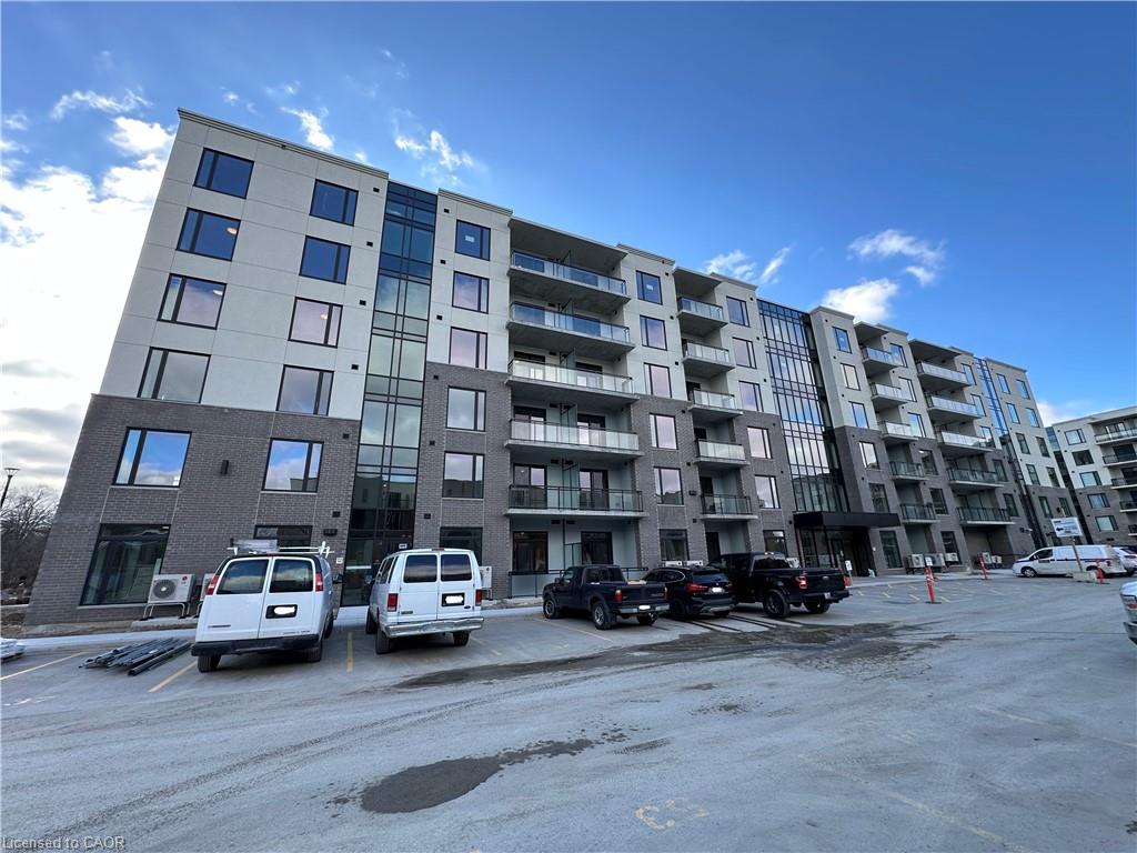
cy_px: 426
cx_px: 568
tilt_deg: +16.5
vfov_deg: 85.7
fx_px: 460
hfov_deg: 102.1
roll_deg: +1.2
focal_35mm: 14
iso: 40
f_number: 2.2
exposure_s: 1/322
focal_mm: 2.22
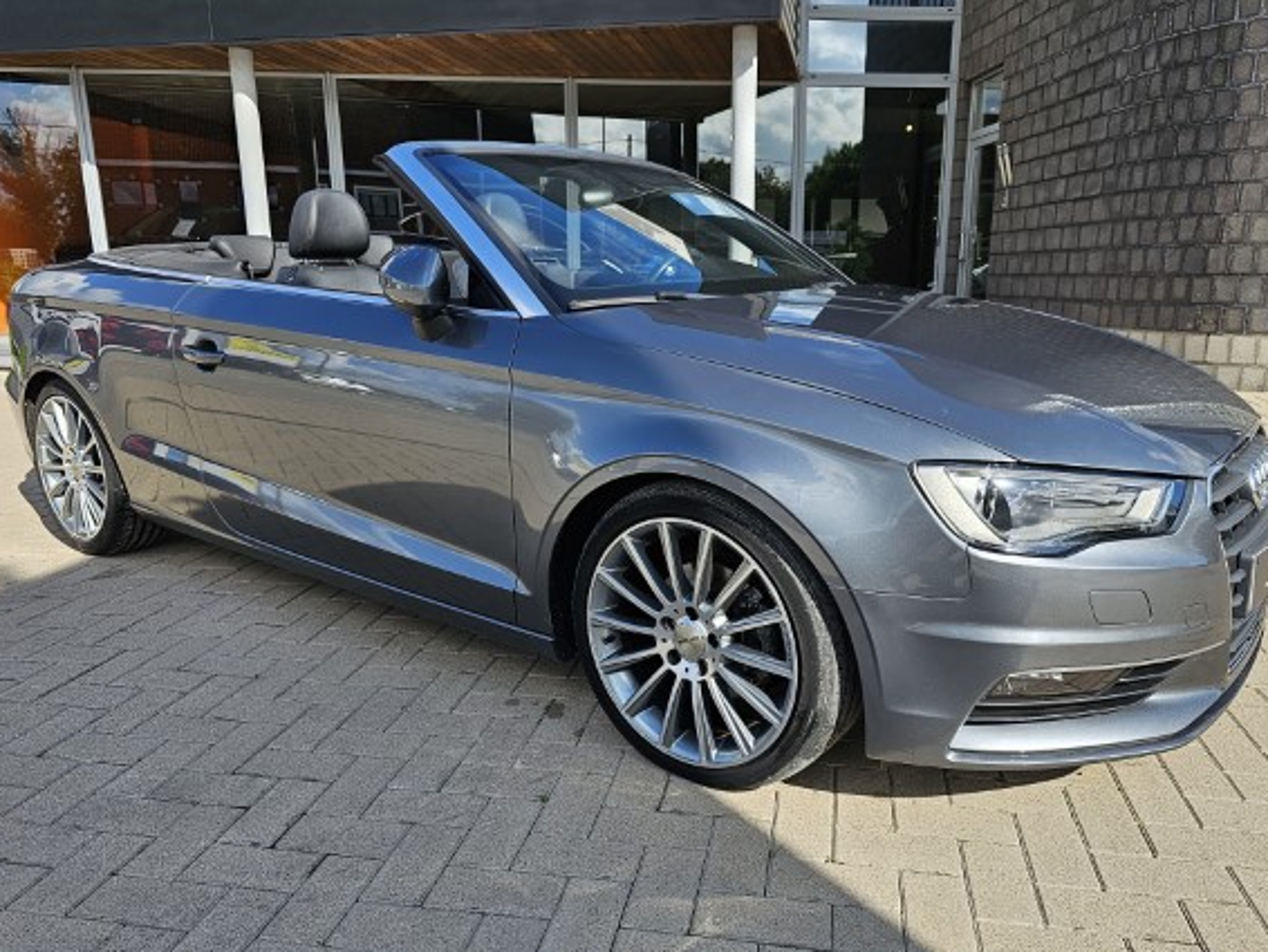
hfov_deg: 67.2
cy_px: 517
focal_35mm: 26
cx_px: 670
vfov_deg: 53.0
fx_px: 953
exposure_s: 1/457
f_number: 1.7
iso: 10
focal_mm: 6.3
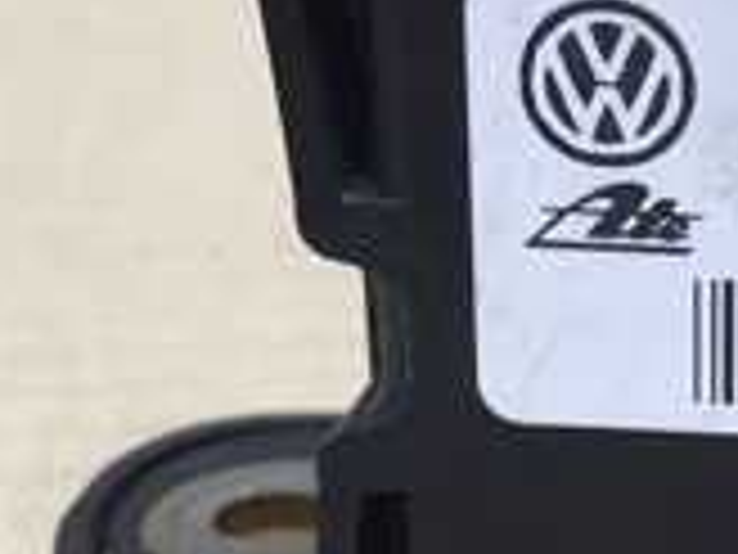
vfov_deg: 13.1
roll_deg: -0.8
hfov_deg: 16.6
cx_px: 918
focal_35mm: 113
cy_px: 270
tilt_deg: -23.7
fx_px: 2409
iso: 100
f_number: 2.2
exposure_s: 1/33
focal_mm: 4.15
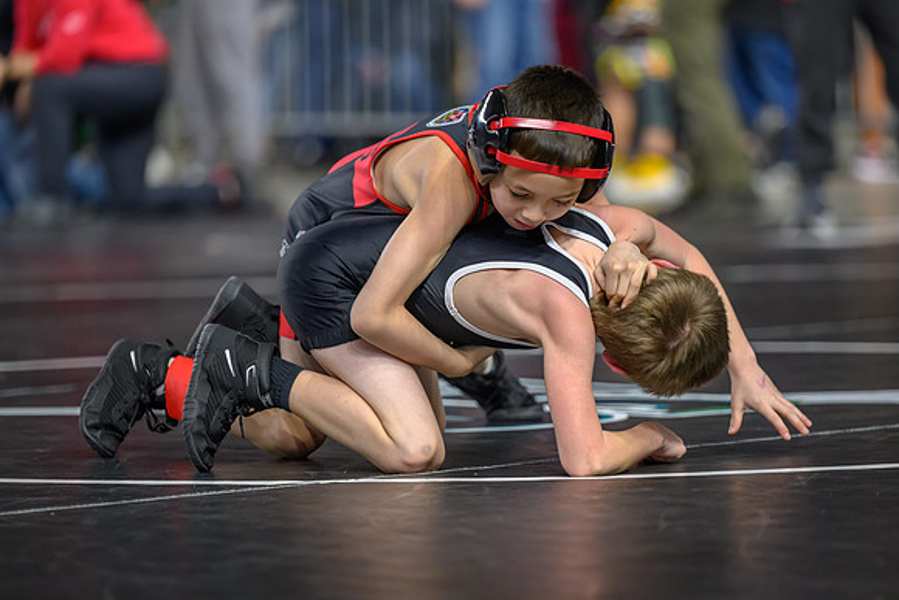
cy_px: 354
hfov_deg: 10.0
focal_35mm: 207
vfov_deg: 6.6
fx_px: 5162
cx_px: 531
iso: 2200
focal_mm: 175
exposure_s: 1/500
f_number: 2.8
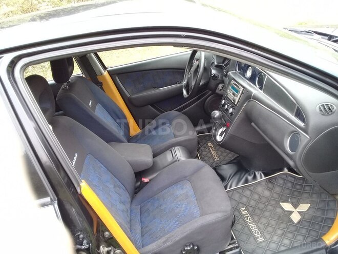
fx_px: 303
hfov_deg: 58.4
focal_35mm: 31
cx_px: 169
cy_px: 127
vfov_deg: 45.4
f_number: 2.2
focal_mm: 3.3
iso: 50
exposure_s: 1/50
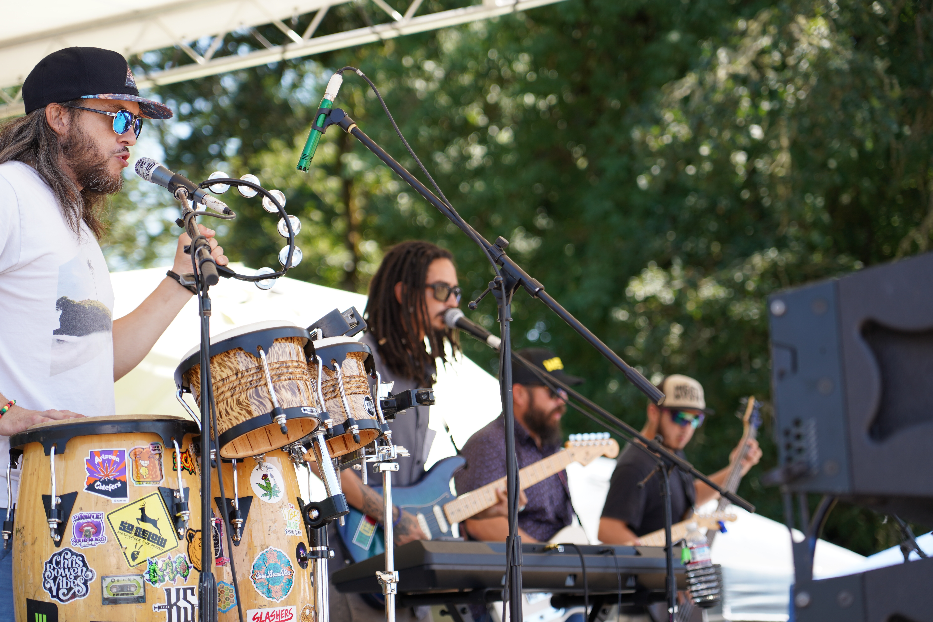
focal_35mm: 105
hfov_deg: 19.5
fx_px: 2721
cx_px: 466
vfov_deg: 13.0
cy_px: 311
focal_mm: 105
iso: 100
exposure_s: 1/160
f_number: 4
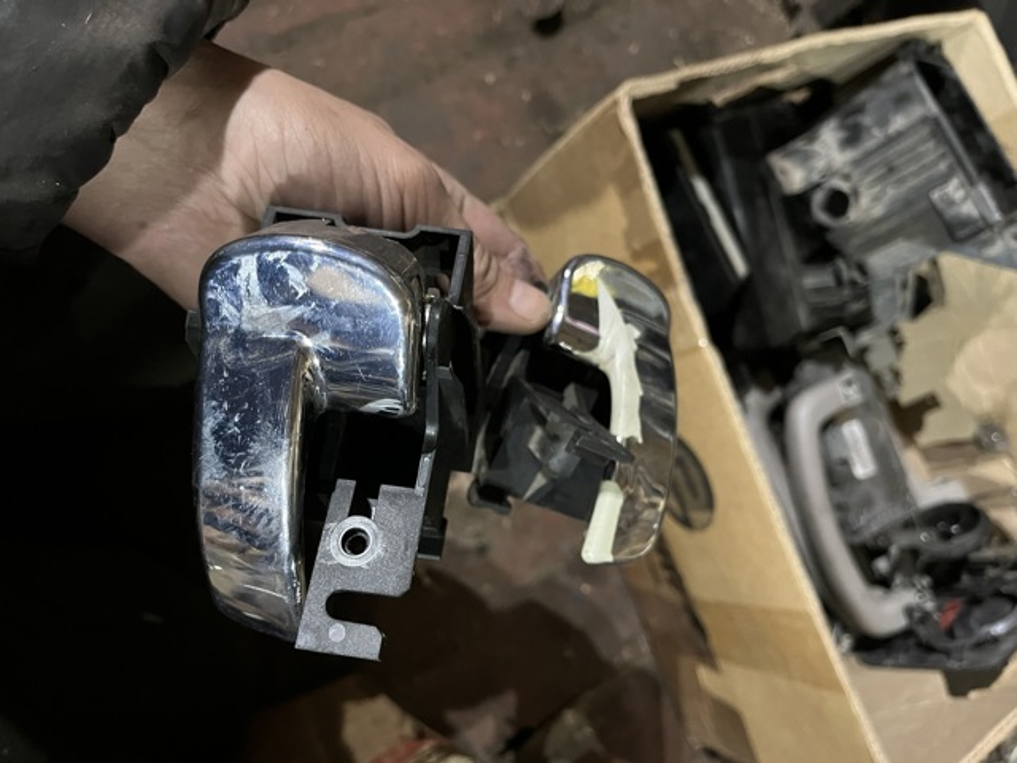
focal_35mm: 26
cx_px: 508
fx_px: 764
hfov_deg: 67.3
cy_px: 382
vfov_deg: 53.1
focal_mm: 5.1
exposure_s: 1/25
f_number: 1.6
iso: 500
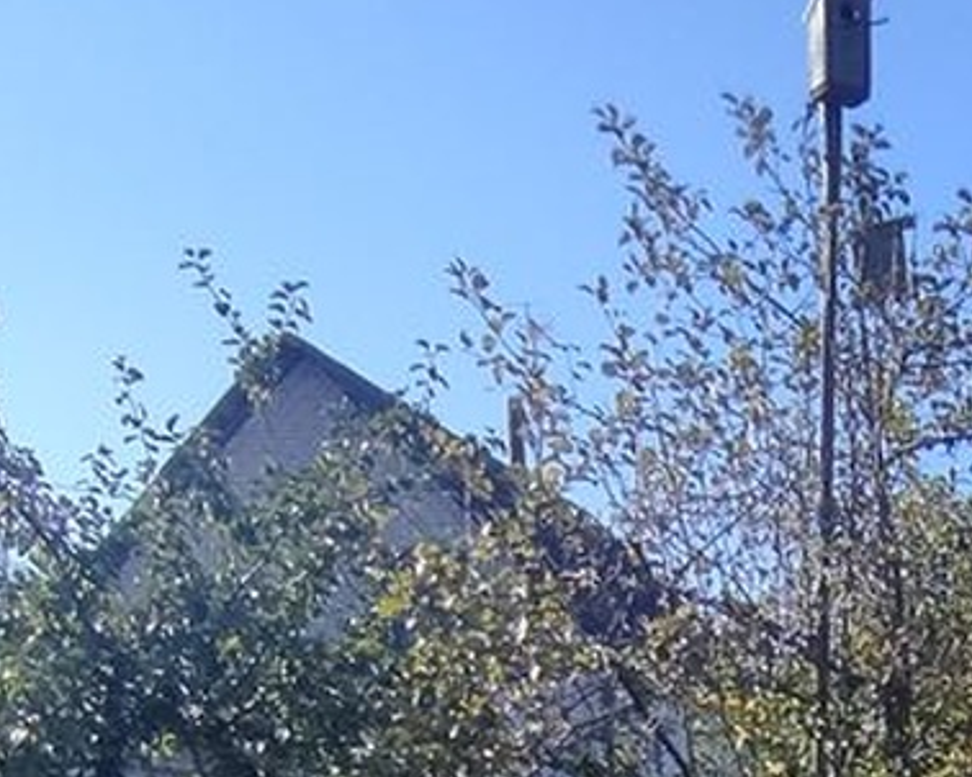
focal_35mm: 62
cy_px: 1521
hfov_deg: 27.3
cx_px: 1129
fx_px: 1783
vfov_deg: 17.8
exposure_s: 1/894
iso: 50
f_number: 2.2
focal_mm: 1.6
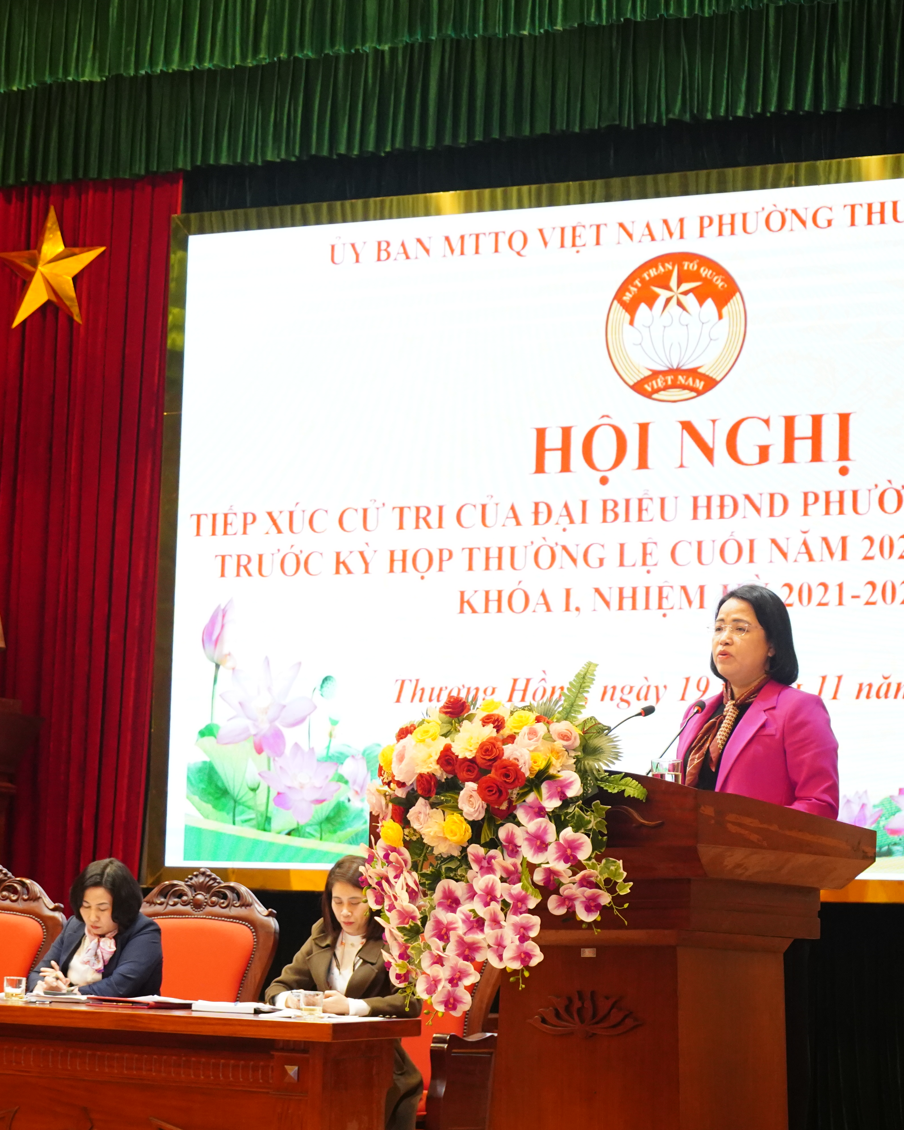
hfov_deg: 16.6
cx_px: 226
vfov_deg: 20.8
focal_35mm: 92
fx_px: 3076
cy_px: 563
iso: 5000
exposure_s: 1/60
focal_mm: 65
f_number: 5.6
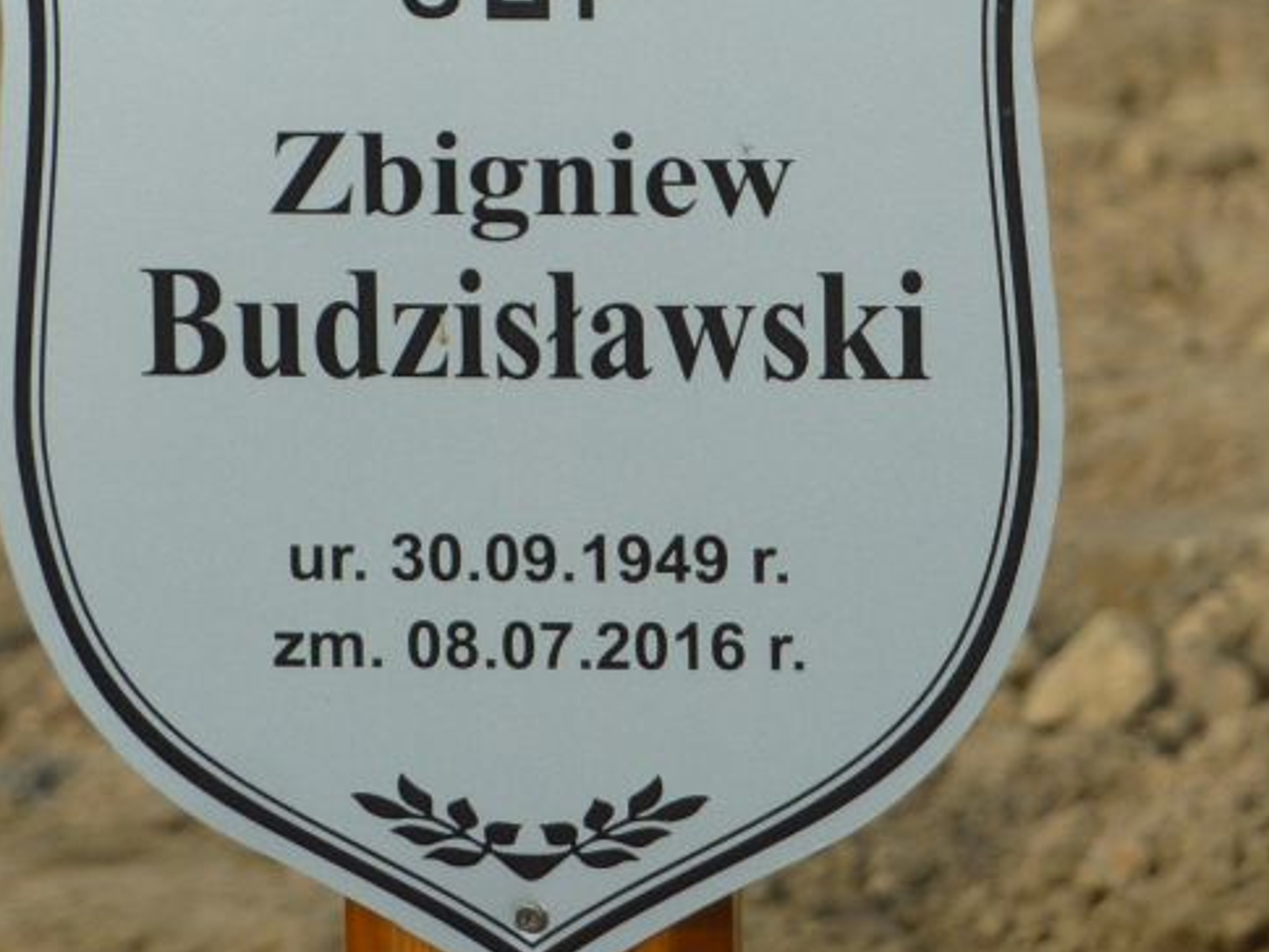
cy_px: 241
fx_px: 15731
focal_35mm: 429
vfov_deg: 3.5
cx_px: 581
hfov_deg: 4.6
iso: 80
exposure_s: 1/500
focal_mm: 42.6
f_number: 4.7
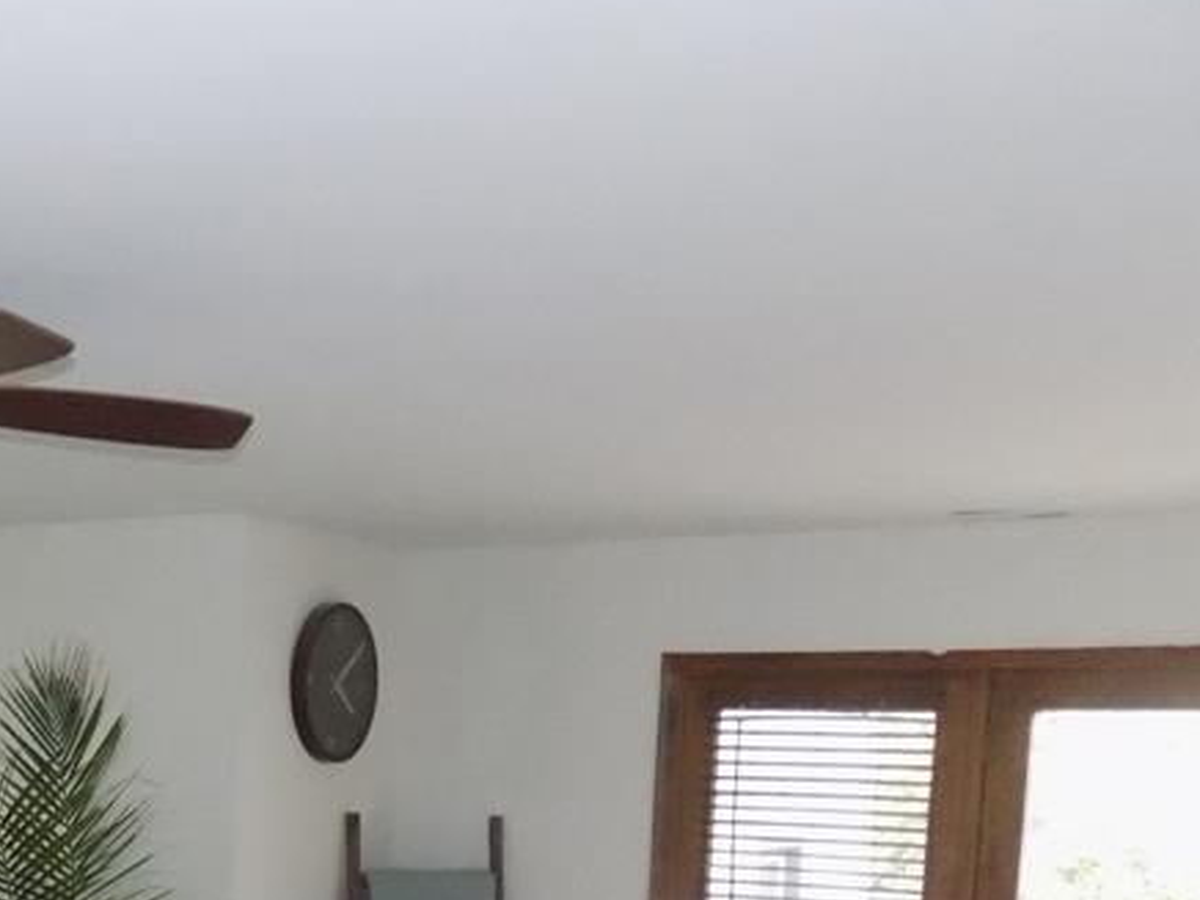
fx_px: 1872
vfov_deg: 24.9
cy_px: 1021
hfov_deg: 32.9
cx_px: 22
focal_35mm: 54
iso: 800
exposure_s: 1/50
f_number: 3.1
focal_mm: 4
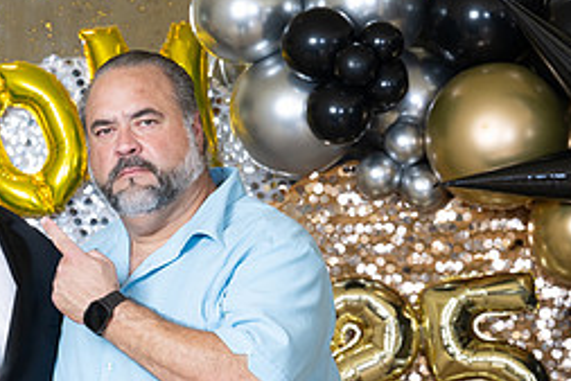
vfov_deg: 5.0
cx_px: 63
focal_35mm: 275
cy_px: 312
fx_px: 4364
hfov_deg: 7.5
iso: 320
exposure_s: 1/100
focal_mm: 120
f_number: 8
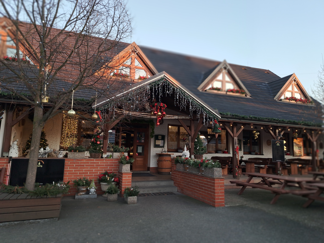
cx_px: 162
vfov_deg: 56.8
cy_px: 122
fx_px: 225
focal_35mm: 24
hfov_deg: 71.6
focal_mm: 5.23
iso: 50
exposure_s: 1/50
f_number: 1.8
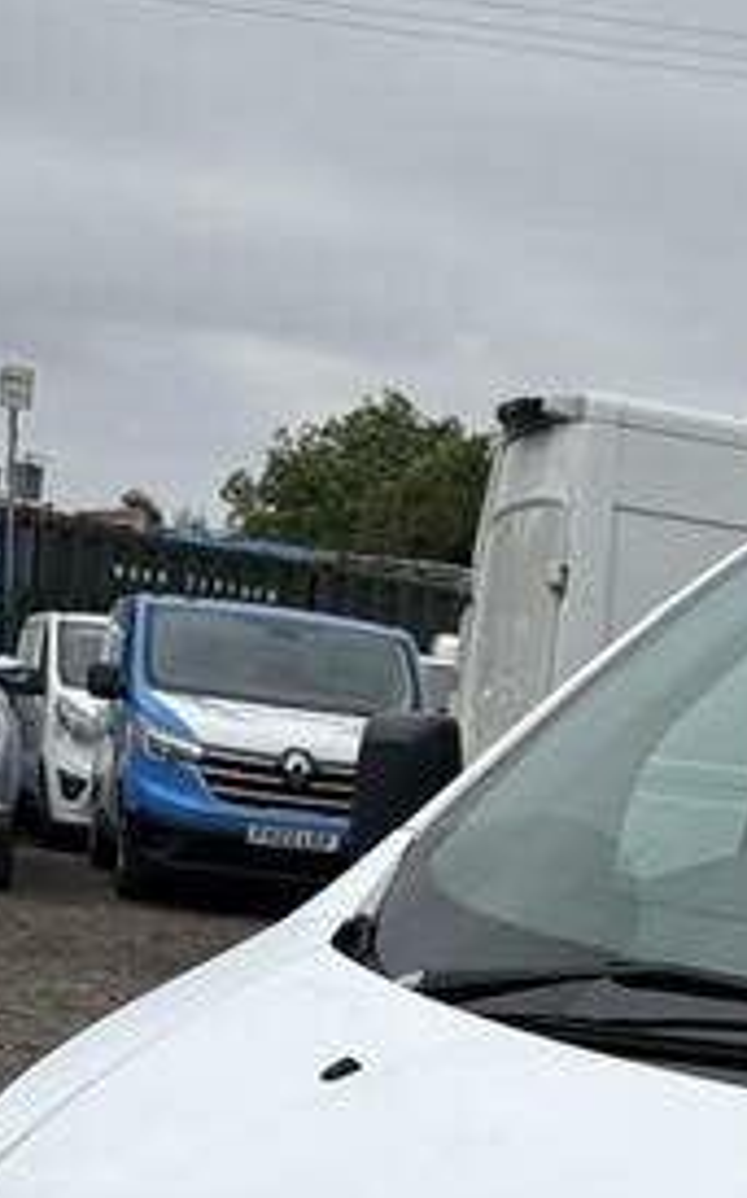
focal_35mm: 90
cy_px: 1250
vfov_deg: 22.0
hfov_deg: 13.4
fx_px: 2935
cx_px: 1223
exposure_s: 1/5814
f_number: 1.6
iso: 50
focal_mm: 5.96
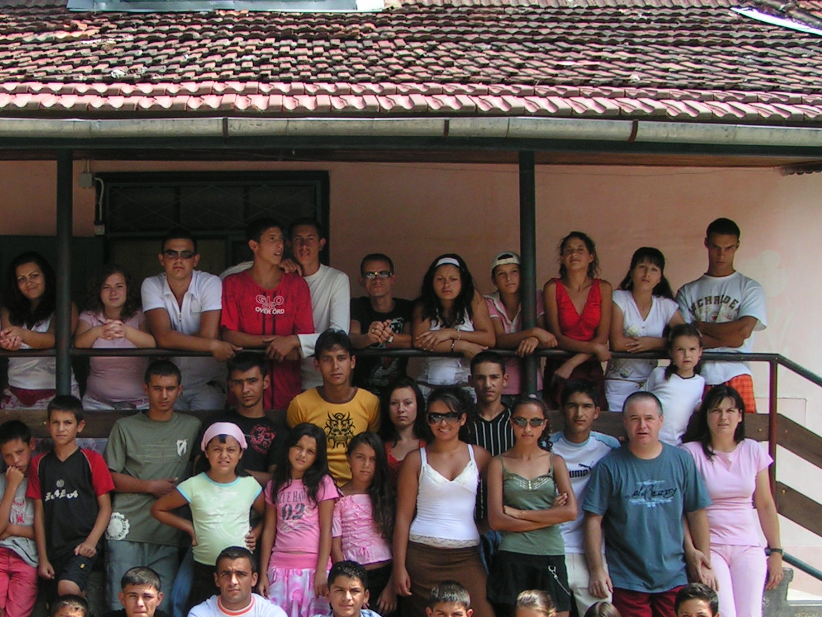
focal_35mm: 60
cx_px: 215
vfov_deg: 24.1
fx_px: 1425
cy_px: 472
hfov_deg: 31.7
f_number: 5
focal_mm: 5.8
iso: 50
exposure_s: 1/200
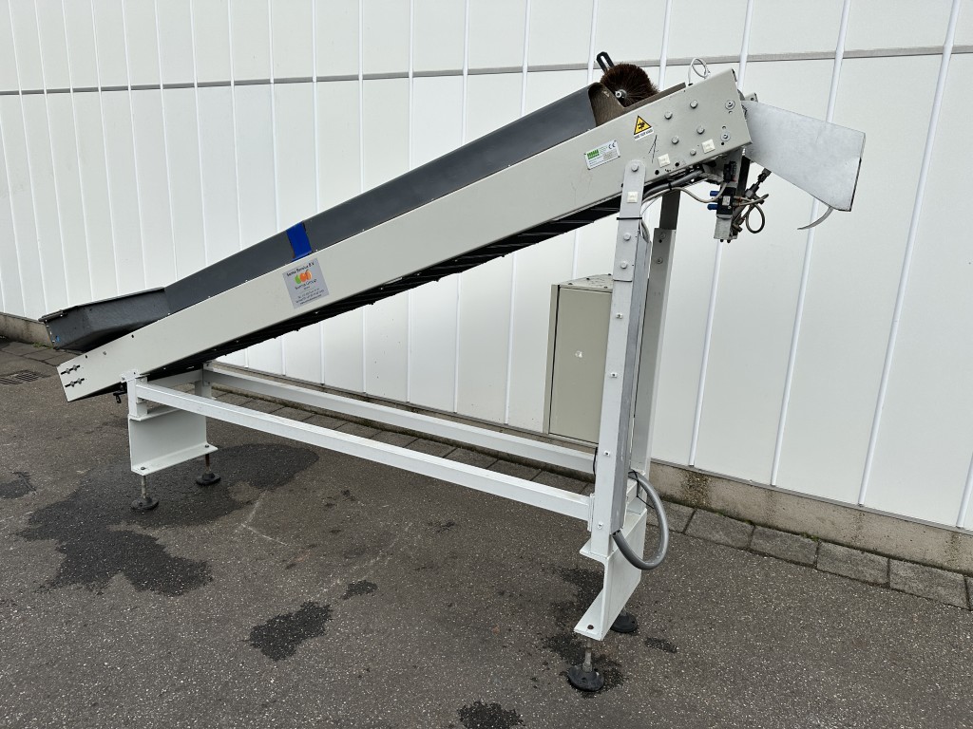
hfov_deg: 71.6
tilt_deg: -10.9
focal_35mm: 24
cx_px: 486
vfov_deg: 56.8
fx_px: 675
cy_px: 364
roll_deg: -2.4
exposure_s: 1/2110
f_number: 1.78
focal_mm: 6.86
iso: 80
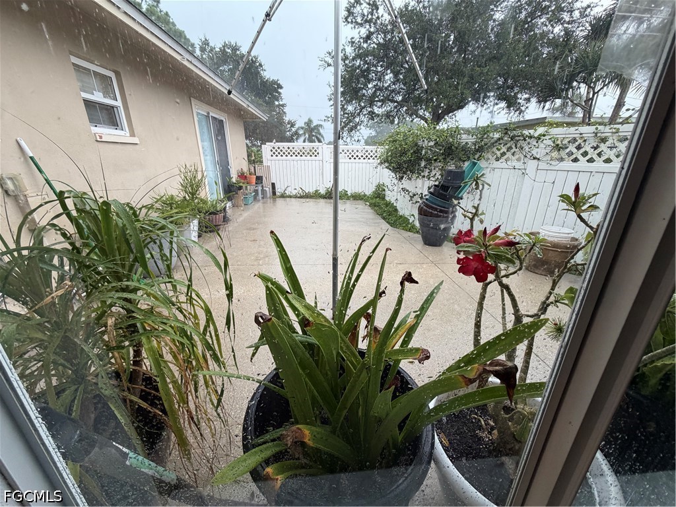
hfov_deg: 102.1
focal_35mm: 14
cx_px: 338
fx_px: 273
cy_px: 254
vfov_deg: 85.7
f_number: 2.2
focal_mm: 2.22
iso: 160
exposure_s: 1/120
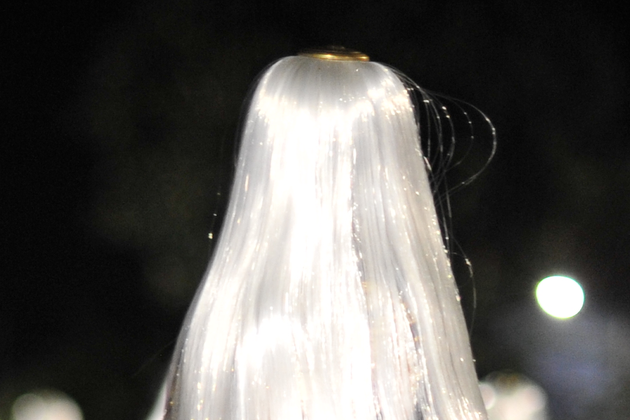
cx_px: -7
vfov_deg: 6.7
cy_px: 783
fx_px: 3500
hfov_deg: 10.2
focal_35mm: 200
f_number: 1.6
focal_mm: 50
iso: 2000
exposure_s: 1/60
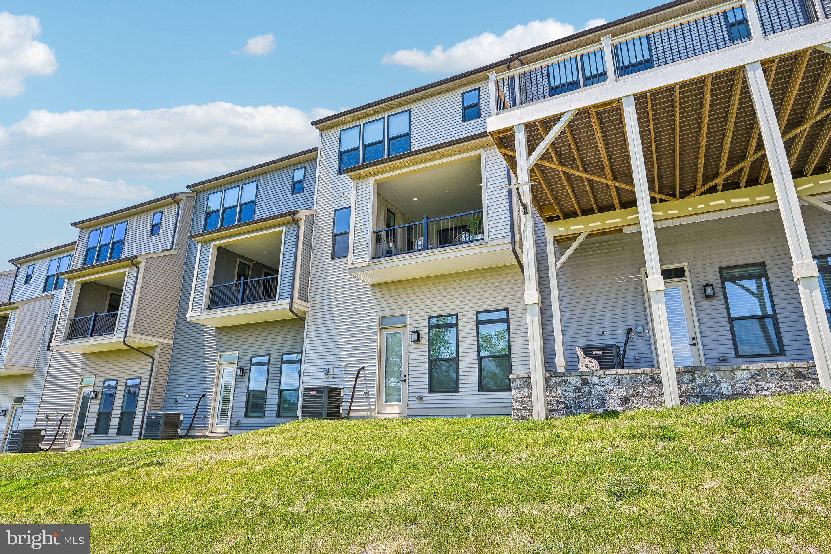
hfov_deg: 84.0
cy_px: 277
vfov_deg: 61.9
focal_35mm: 20
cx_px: 416
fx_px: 462
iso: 100
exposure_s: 1/160
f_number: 8
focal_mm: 20
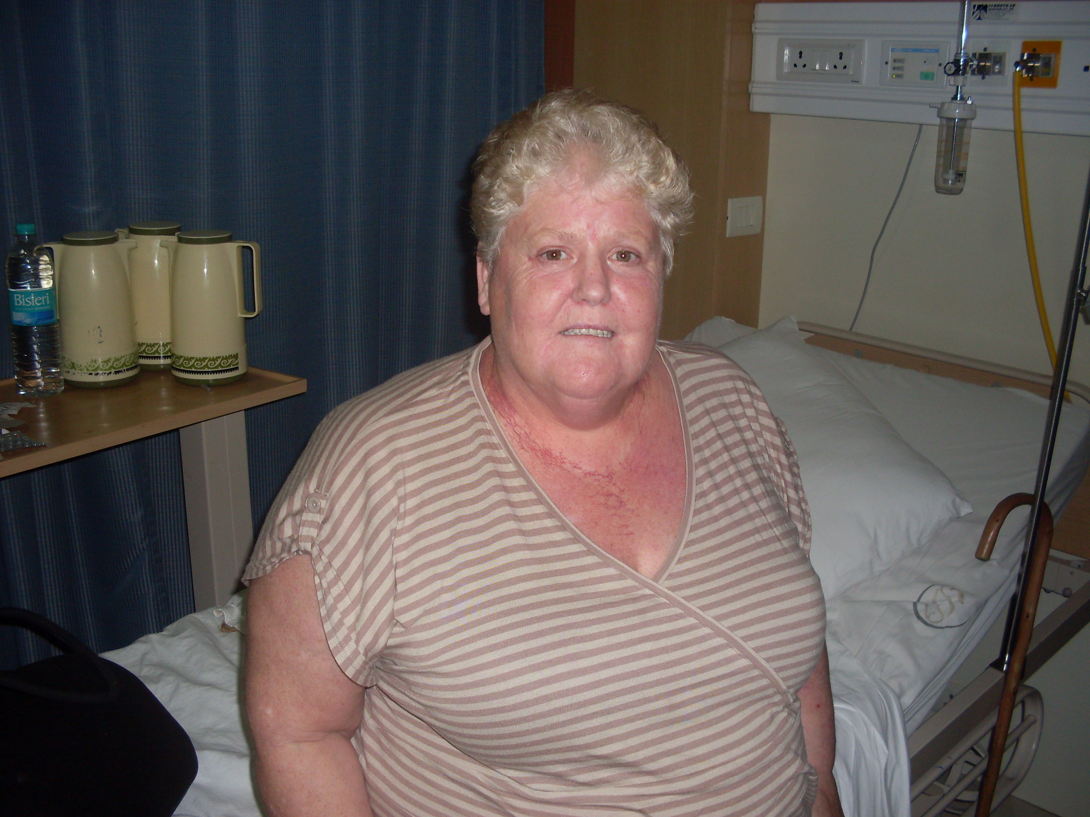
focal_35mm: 38
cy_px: 408
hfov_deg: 49.0
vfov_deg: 37.7
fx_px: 1197
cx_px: 545
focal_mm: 6.3
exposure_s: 1/45
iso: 100
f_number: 2.8
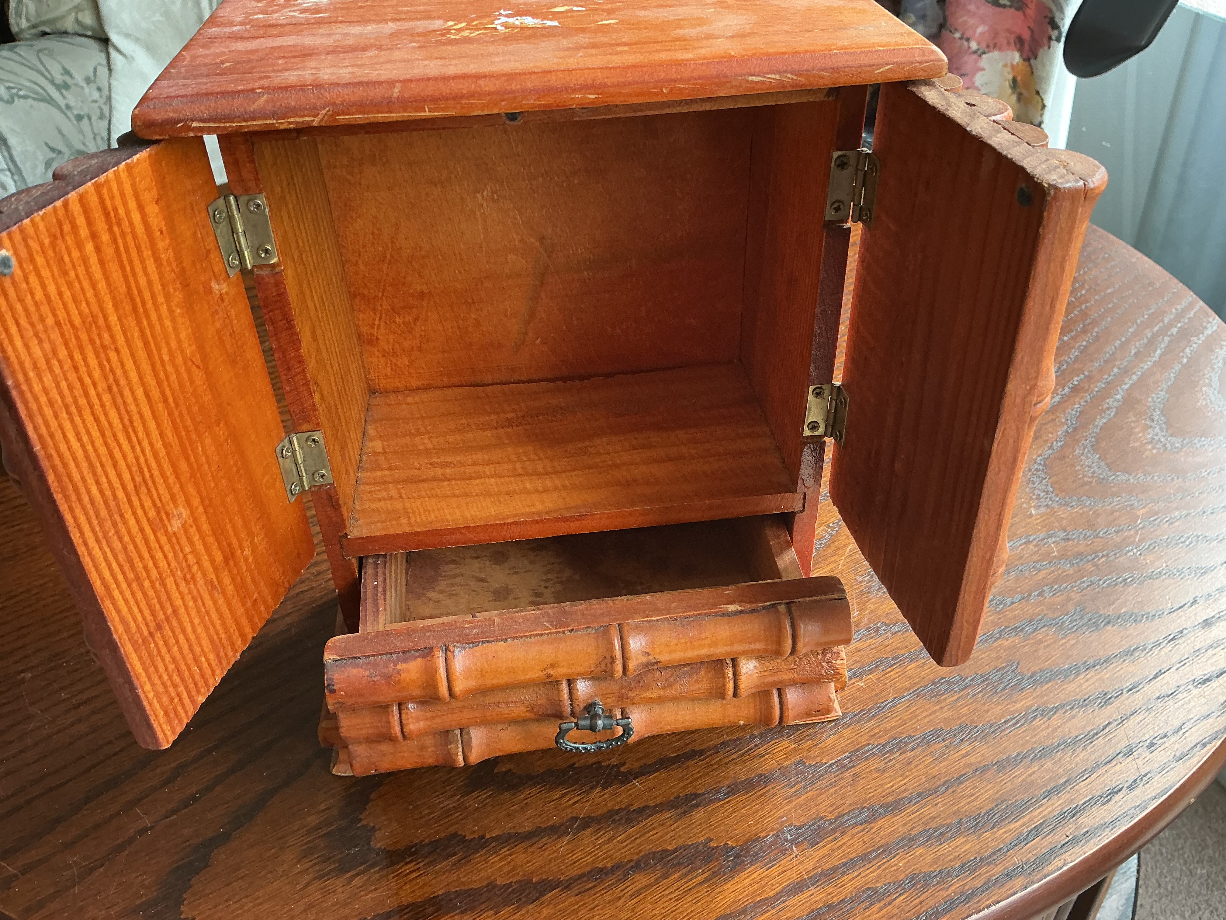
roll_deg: +3.0
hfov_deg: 61.7
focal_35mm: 29
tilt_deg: -36.8
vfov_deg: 48.2
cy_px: 460
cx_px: 613
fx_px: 1027
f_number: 1.8
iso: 50
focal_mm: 3
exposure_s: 1/60
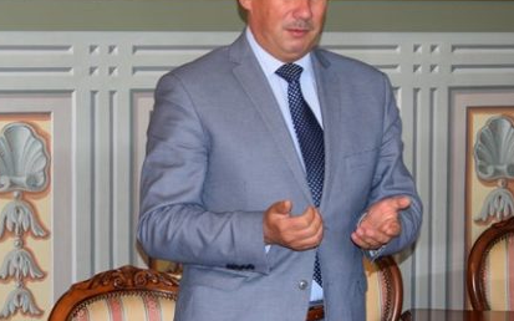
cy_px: 172
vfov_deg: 9.2
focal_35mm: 142
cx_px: 83
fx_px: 1989
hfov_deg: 14.6
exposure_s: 1/60
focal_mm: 50
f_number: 5.6
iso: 1000
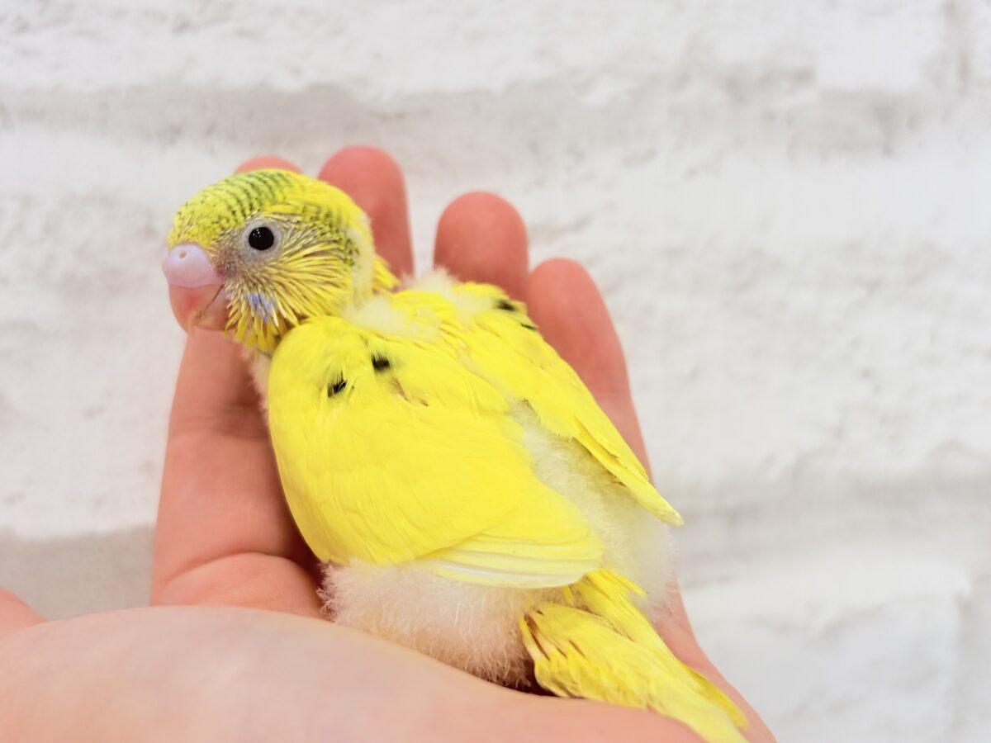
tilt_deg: -7.6
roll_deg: +0.1
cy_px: 372
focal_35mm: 52
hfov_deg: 36.8
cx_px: 496
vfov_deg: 28.0
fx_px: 1489
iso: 40
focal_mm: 5.96
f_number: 1.6
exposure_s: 1/50
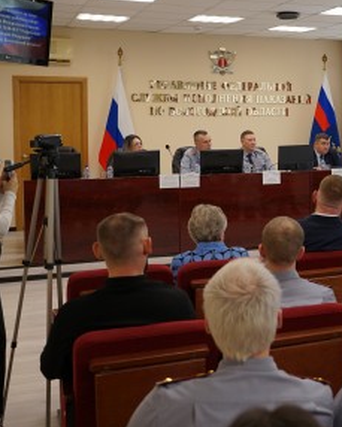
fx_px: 746
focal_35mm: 59
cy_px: 158
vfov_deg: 31.8
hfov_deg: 24.5
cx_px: 351
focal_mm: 30
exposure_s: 1/60
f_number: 4
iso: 250
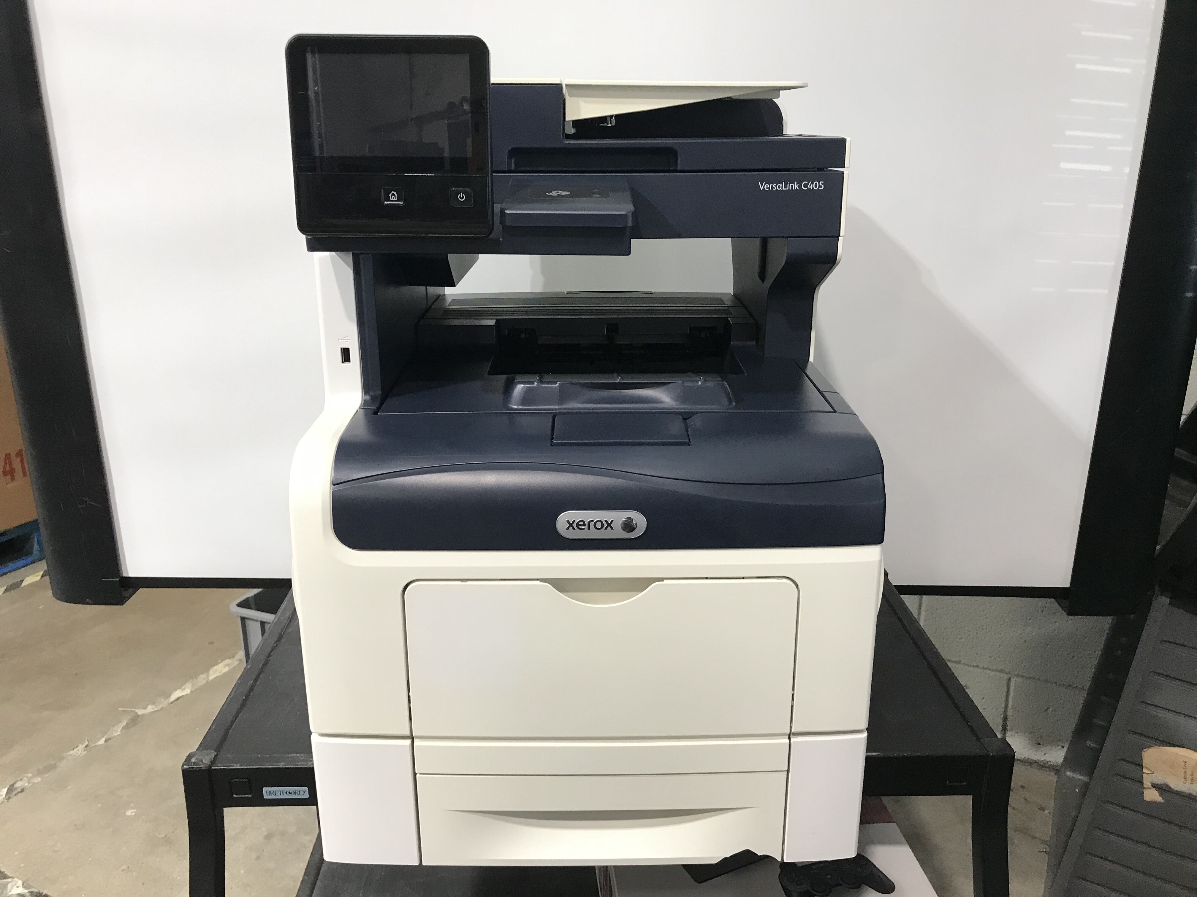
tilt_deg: -17.5
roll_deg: +0.8
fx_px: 968
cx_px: 598
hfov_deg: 63.4
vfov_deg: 49.7
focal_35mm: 28
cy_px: 448
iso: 40
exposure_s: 1/30
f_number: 1.8
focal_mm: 3.99
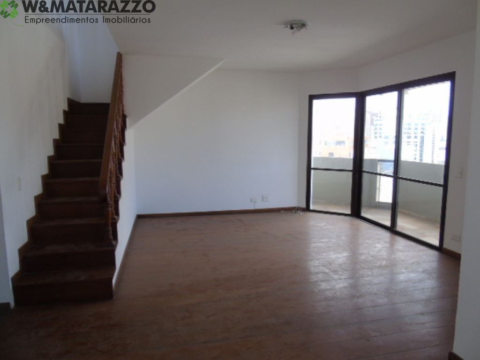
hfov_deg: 69.4
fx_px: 347
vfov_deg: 54.9
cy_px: 180
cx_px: 240
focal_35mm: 25
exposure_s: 1/50
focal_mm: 4.4
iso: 80
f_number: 3.4
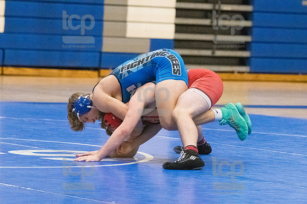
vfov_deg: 5.7
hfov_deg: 8.6
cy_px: 102
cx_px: 154
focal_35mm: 240
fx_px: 2045
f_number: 4.5
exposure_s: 1/1600
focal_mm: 160
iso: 10000
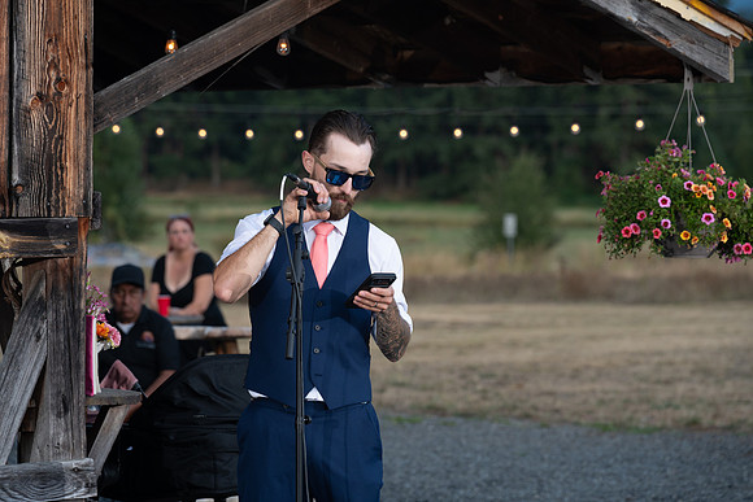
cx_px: 376
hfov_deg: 13.7
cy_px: 251
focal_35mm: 150
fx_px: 3138
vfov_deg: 9.2
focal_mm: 150
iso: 320
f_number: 5.6
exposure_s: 1/200
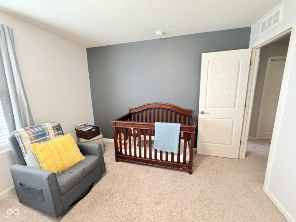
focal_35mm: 14
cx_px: 148
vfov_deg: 85.7
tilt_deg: -9.2
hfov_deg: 102.1
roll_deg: +2.5
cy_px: 111
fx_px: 120
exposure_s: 1/60
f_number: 2.2
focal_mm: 2.22
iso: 640
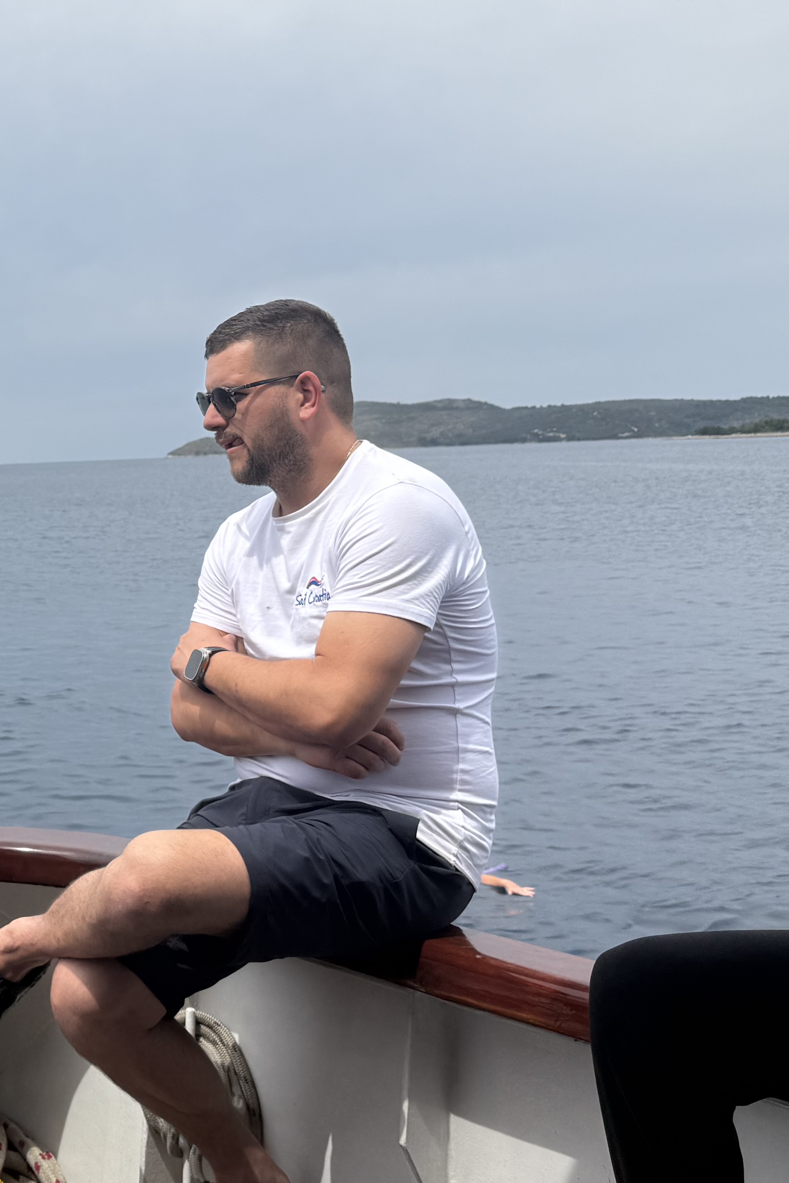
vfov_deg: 39.5
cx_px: -172
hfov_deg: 24.3
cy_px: 524
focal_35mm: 50
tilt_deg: -2.5
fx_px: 1644
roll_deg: +2.5
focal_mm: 6.76
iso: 80
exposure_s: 1/7353
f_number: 1.78
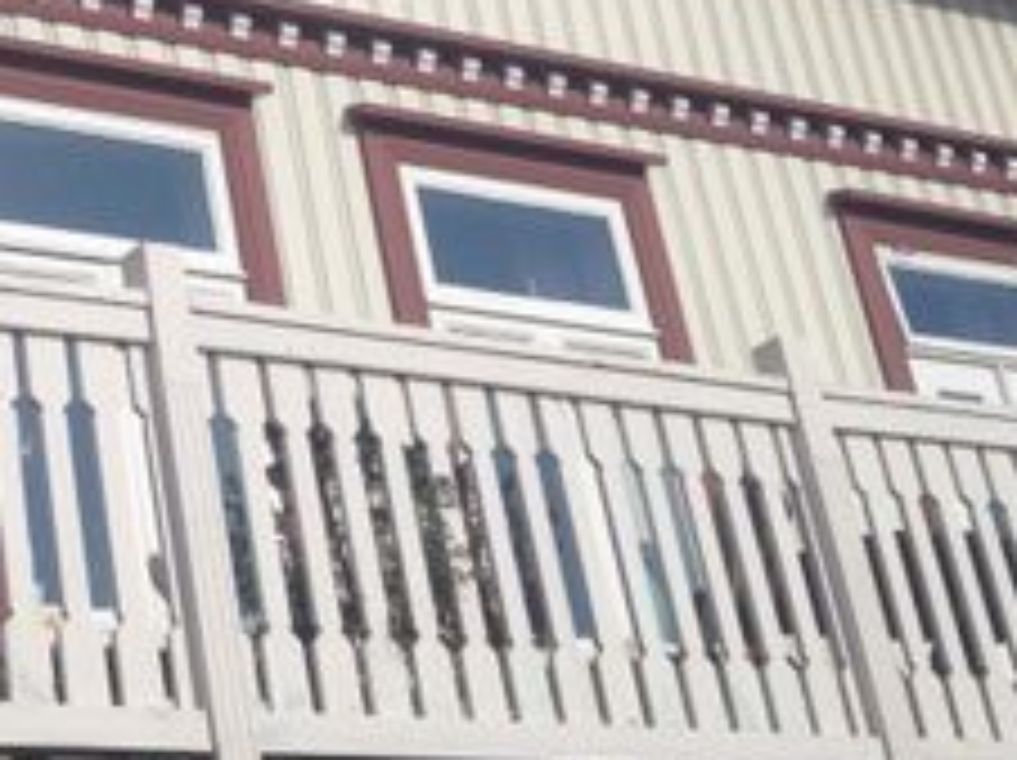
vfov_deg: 15.5
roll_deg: +7.0
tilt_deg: +28.6
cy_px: -45
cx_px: -22
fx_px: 2729
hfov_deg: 20.4
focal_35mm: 93
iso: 50
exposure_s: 1/2513
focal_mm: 4.28
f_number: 2.4
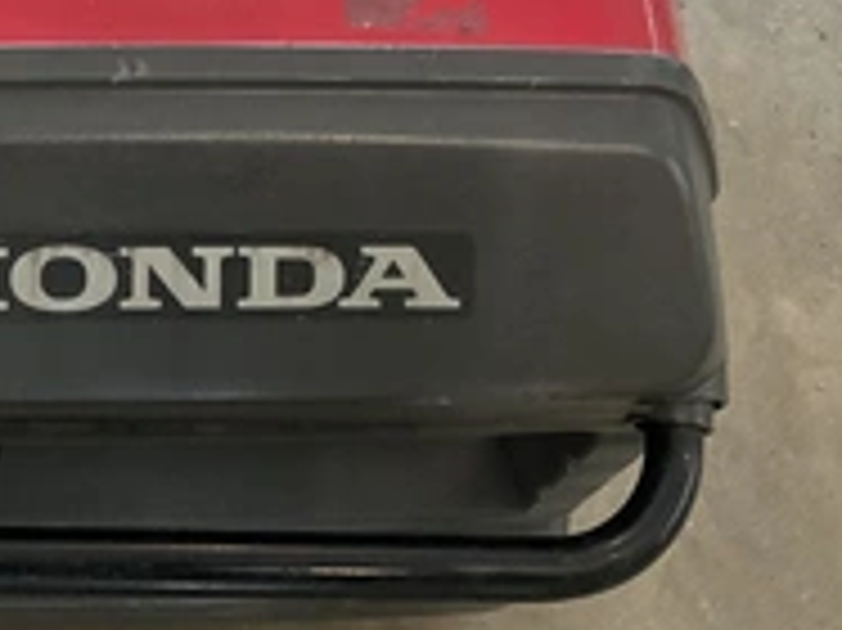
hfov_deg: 30.5
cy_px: -27
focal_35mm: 62
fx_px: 1507
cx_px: 171
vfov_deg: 22.5
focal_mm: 3
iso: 160
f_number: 1.8
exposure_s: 1/60
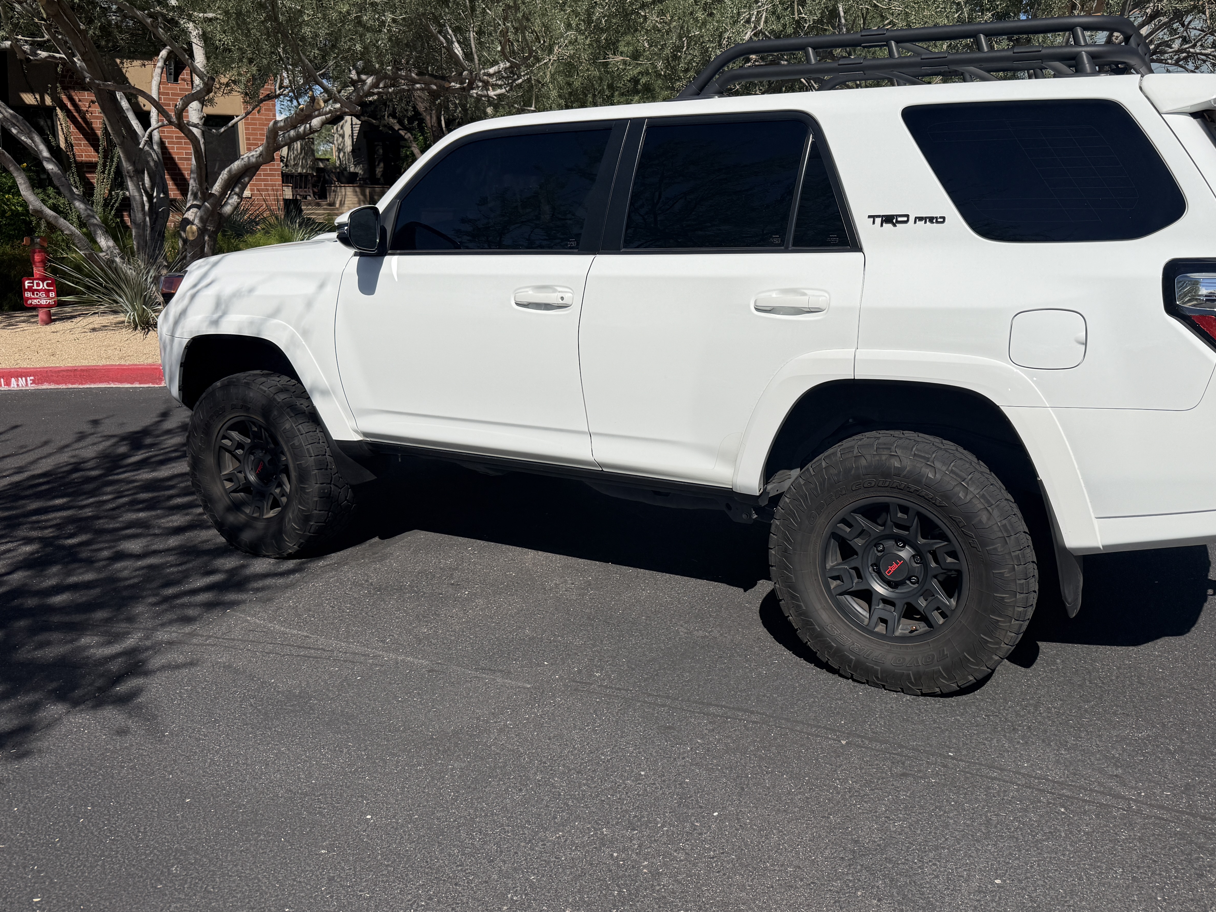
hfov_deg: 61.3
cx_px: 705
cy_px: 412
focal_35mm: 29
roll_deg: -0.3
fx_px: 1019
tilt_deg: -12.6
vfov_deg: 48.2
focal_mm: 6.76
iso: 80
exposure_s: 1/10309
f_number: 1.78
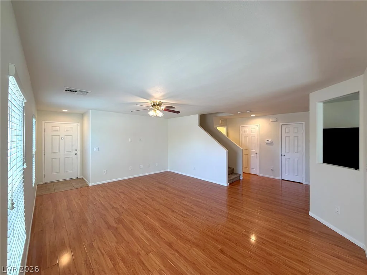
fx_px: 148
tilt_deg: -1.0
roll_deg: +0.8
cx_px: 184
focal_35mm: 14
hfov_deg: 102.1
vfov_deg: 85.7
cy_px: 138
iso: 125
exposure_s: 1/120
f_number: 2.2
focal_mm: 2.22
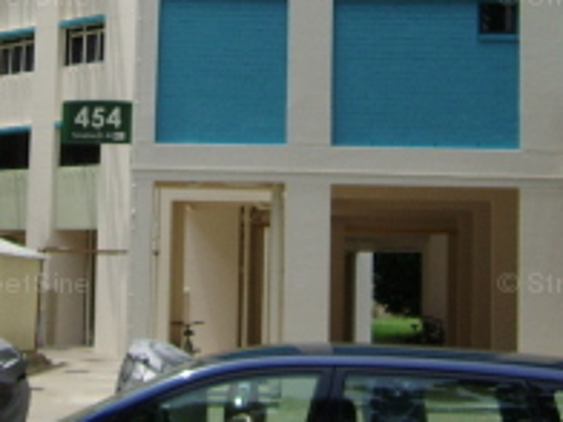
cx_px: 138
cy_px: 0
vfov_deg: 14.8
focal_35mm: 98
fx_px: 1594
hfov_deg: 19.9
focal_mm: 5.95
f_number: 5.8
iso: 50
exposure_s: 1/420
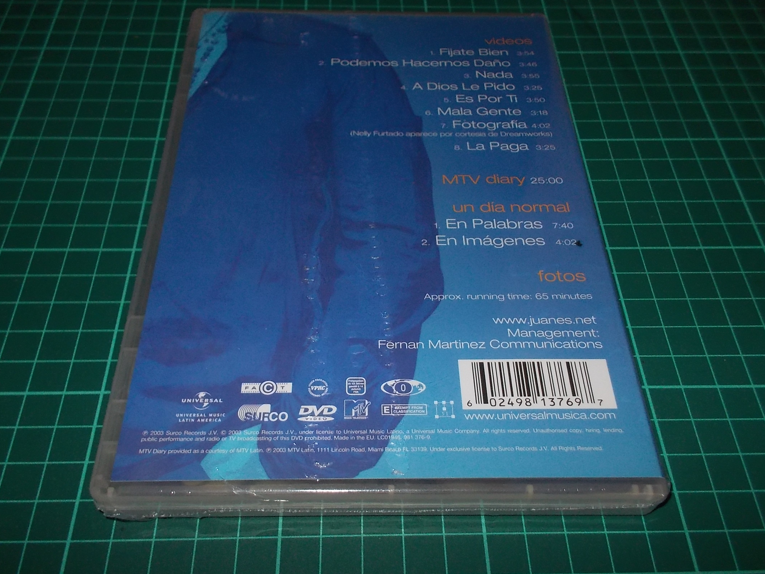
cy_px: 291
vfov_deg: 45.4
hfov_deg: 58.3
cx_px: 378
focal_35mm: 31
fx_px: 685
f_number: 3.3
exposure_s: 1/30
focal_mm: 4.1
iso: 200
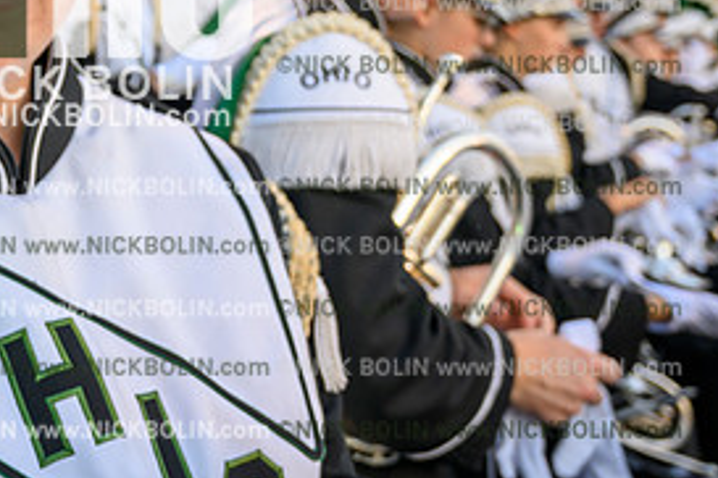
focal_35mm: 51
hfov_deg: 36.4
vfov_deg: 25.2
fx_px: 1017
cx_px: 66
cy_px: 3
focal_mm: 24
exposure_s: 1/50
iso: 100
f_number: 4
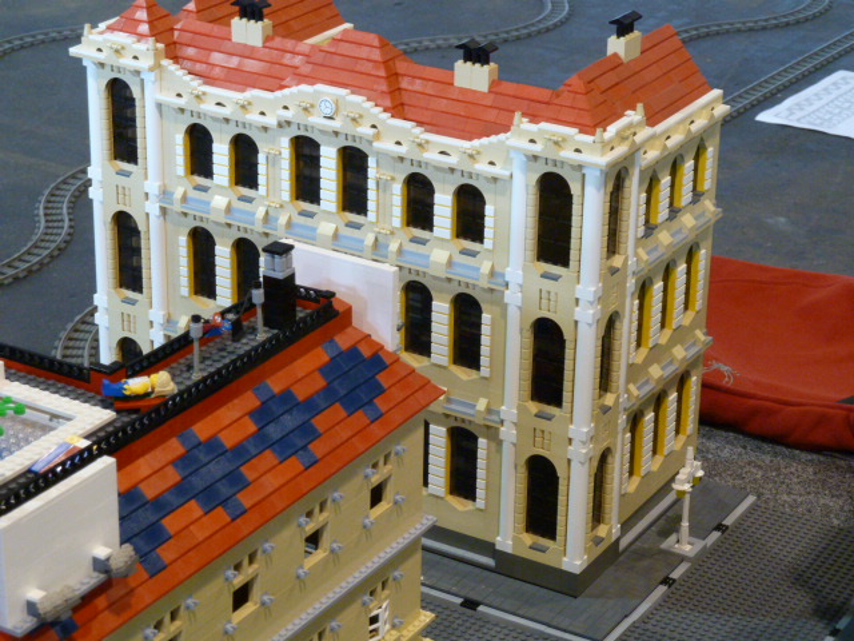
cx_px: 427
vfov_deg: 16.4
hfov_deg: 21.8
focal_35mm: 90
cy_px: 320
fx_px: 2220
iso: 400
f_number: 4.3
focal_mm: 14.7
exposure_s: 1/25
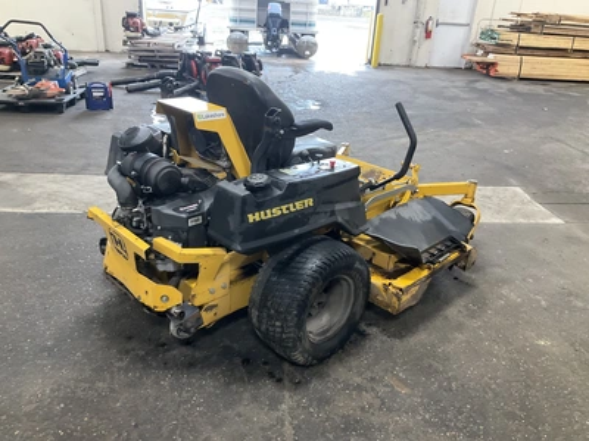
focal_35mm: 29
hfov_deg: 61.7
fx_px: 493
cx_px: 294
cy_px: 220
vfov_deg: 48.2
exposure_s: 1/40
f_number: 1.8
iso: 250
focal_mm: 3
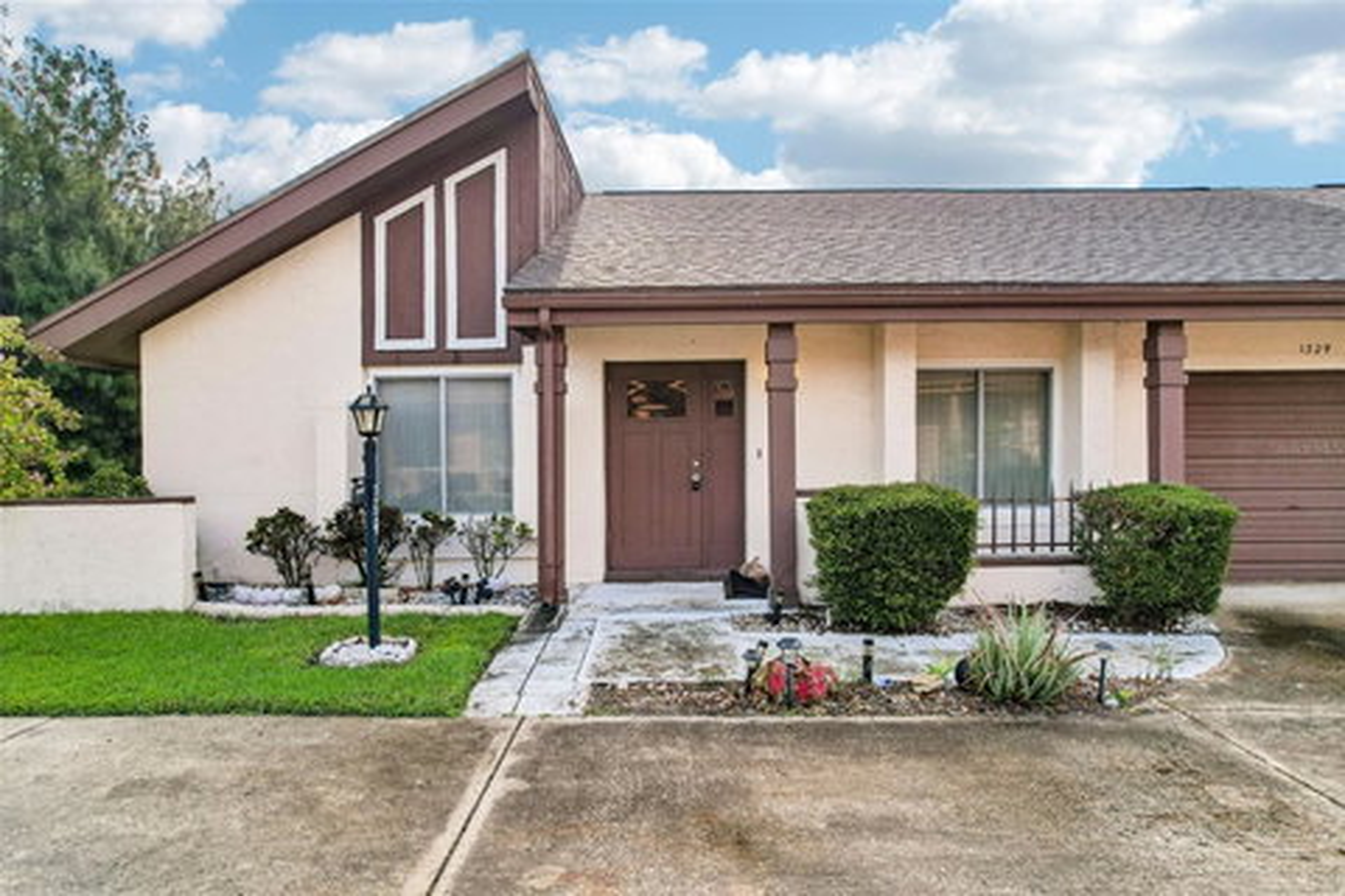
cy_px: 448
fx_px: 822
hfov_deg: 78.6
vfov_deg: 57.2
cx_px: 672
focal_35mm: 22
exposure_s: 1/125
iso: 100
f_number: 2.8
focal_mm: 8.4
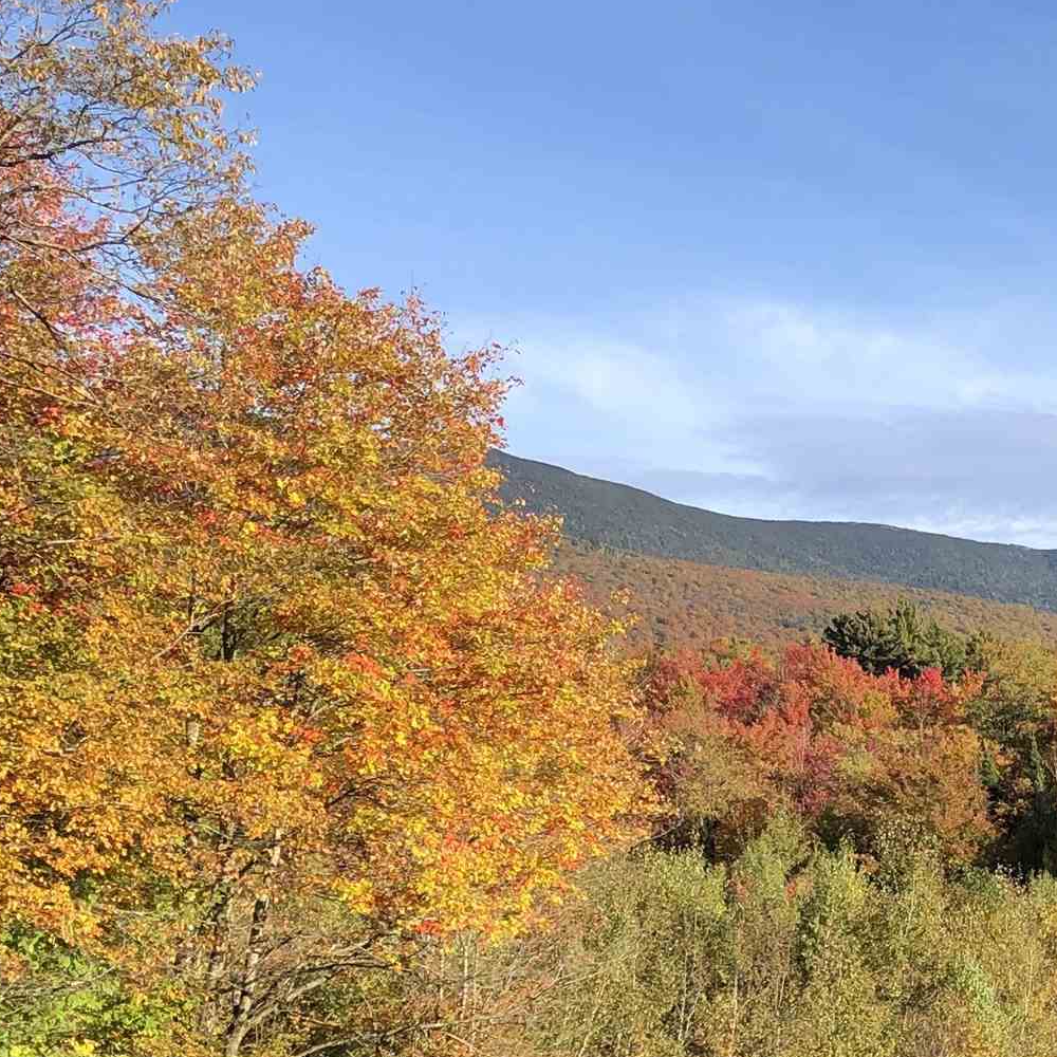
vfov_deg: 22.1
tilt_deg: -3.5
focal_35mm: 76
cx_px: 1269
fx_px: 2626
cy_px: 988
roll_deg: +2.5
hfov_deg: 21.2
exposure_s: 1/873
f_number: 1.8
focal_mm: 3.99
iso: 20
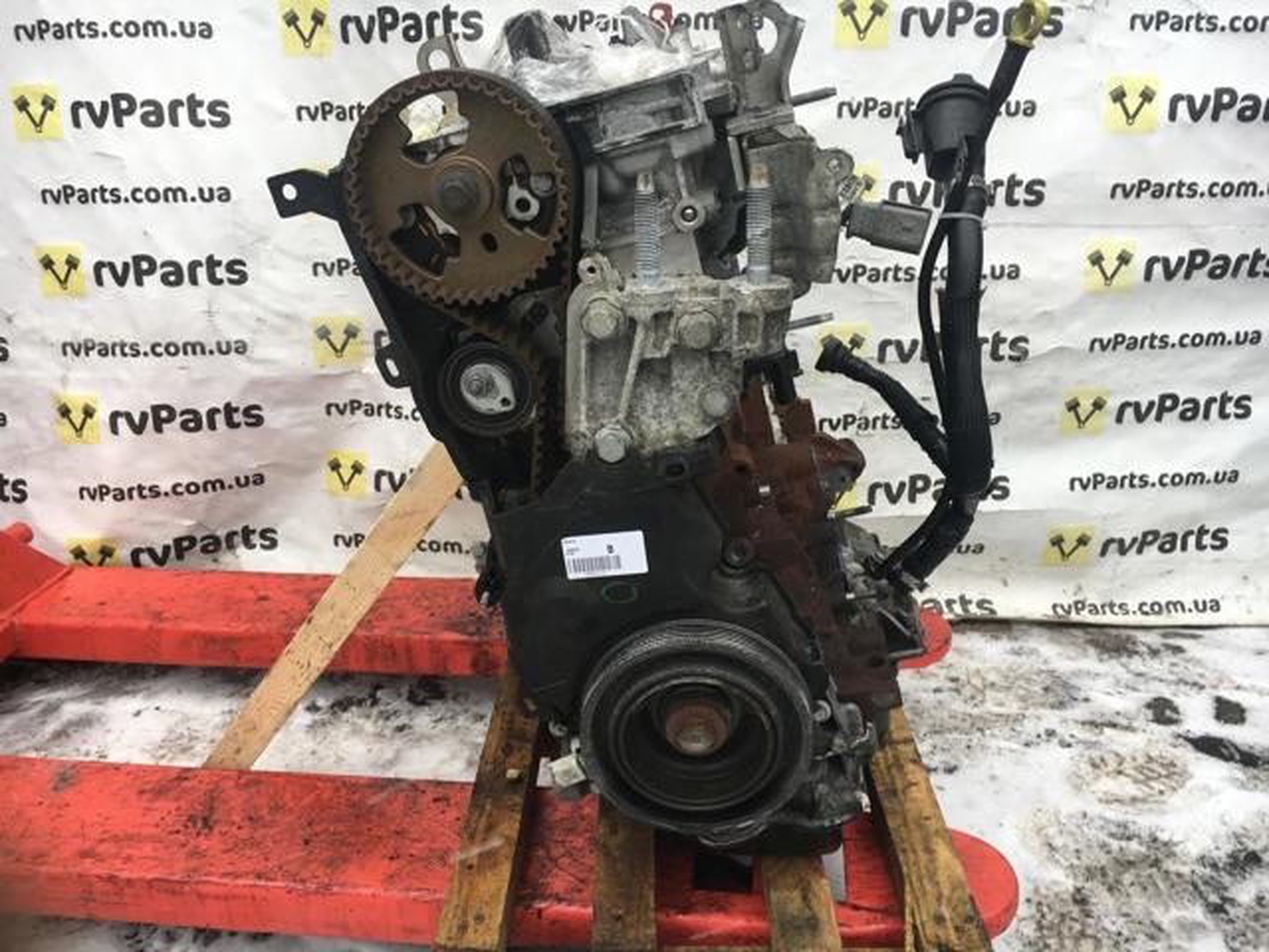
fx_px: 1063
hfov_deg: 61.7
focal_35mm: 29
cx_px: 634
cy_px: 476
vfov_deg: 48.2
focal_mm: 4.15
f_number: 2.2
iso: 25
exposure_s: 1/100
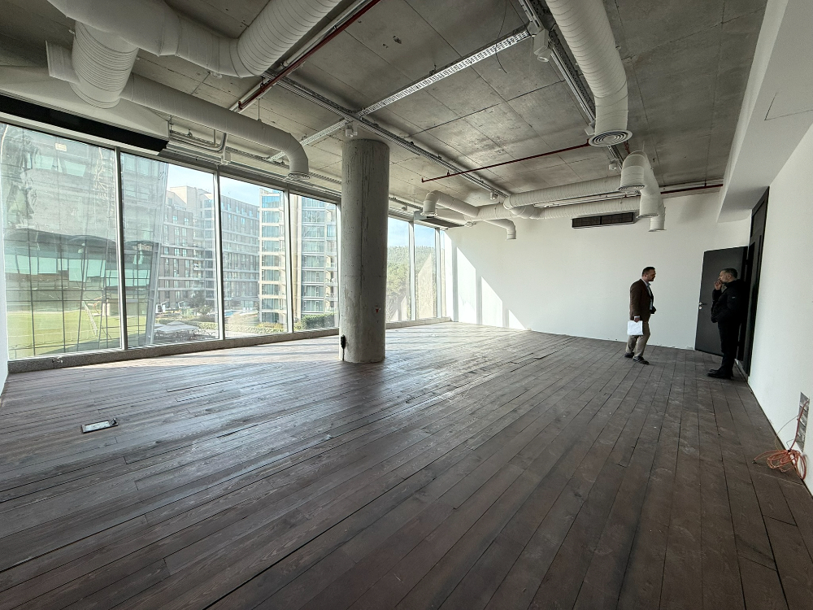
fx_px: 329
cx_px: 406
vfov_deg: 85.7
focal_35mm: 14
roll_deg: -1.9
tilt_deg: -3.8
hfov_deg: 102.1
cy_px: 305
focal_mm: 2.22
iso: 50
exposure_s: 1/131
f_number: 2.2
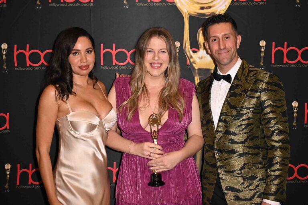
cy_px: 102
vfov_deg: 23.8
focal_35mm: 57
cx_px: 154
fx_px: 488
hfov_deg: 35.1
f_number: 5.6
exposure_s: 1/320
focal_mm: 57
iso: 2000
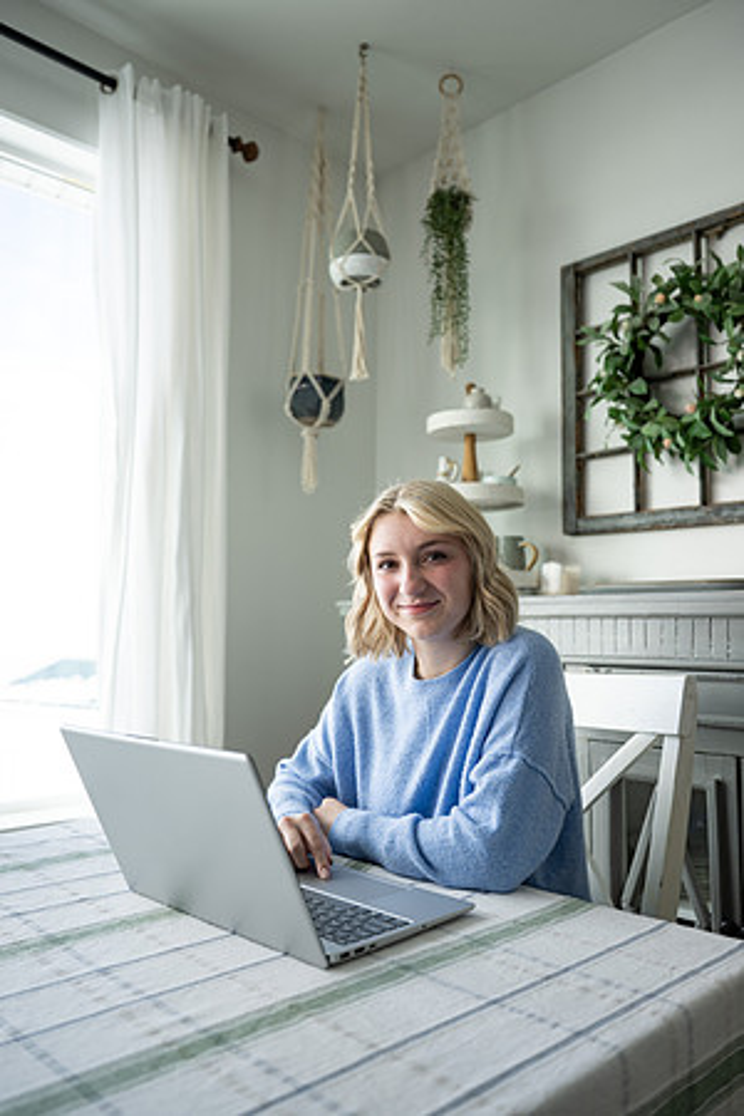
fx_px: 852
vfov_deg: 66.4
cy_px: 558
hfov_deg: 47.2
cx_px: 372
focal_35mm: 28
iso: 125
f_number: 2.8
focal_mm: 27.5
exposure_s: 1/320
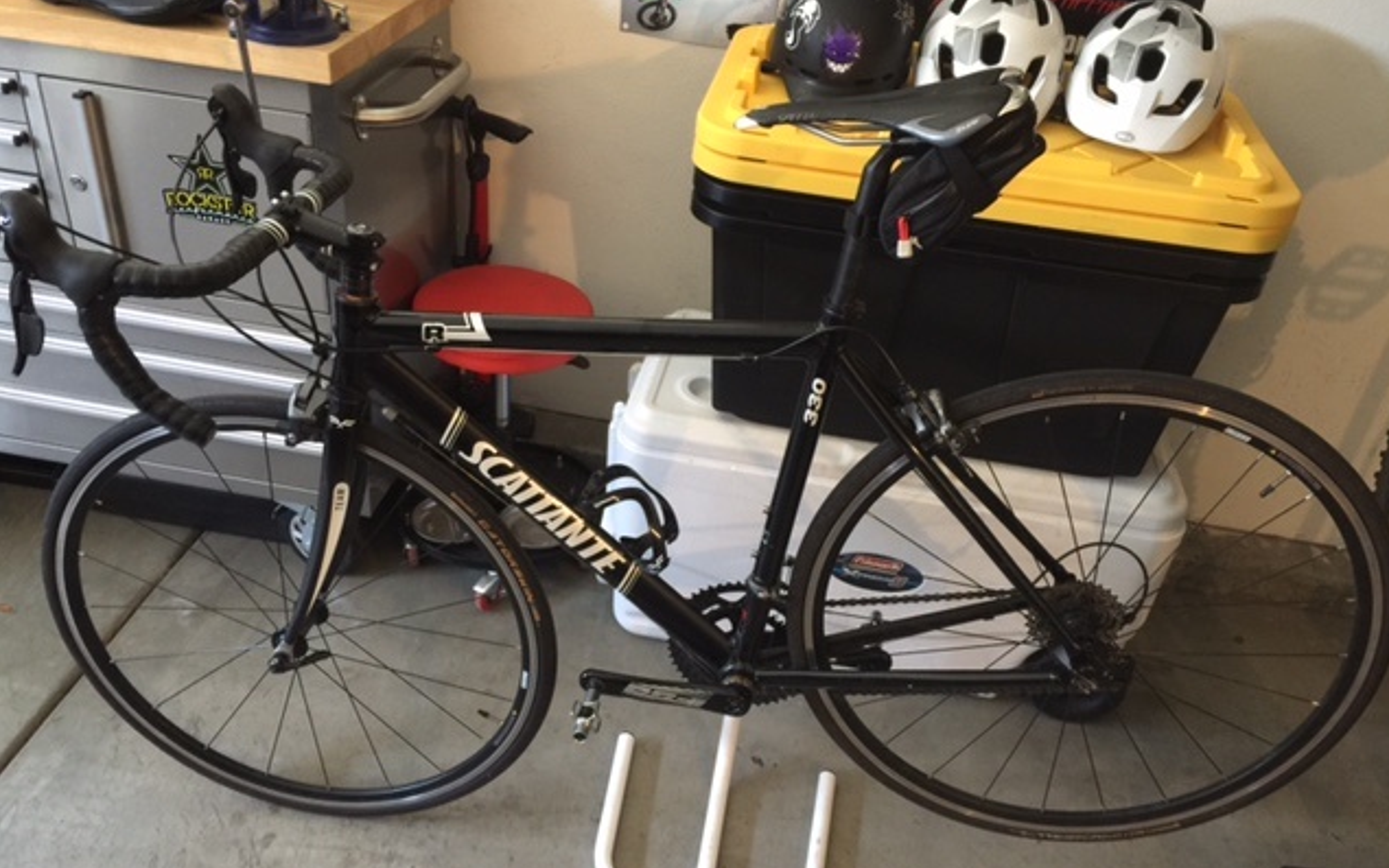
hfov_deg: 61.2
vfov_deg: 40.6
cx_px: 696
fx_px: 1174
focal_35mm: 31
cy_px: 479
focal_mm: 4.15
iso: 80
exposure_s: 1/4
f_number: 2.2
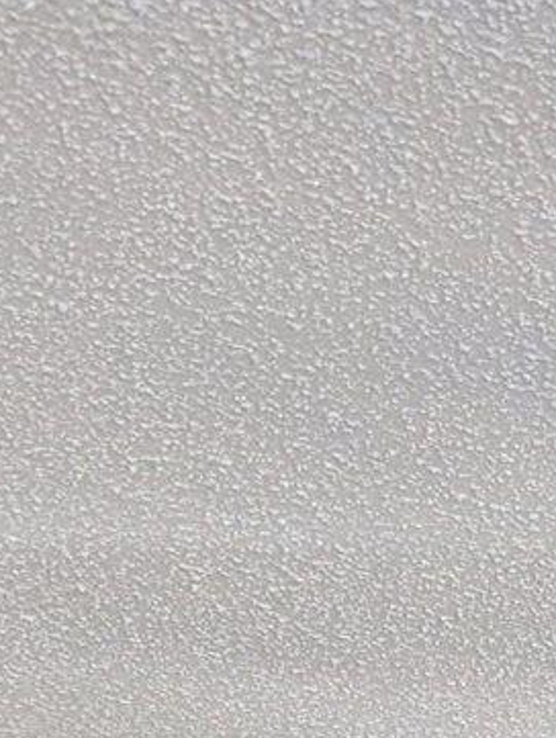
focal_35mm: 153
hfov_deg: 9.4
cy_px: 2316
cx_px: 891
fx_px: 3267
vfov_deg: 9.6
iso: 29
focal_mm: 6.9
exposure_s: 1/120
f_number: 1.68
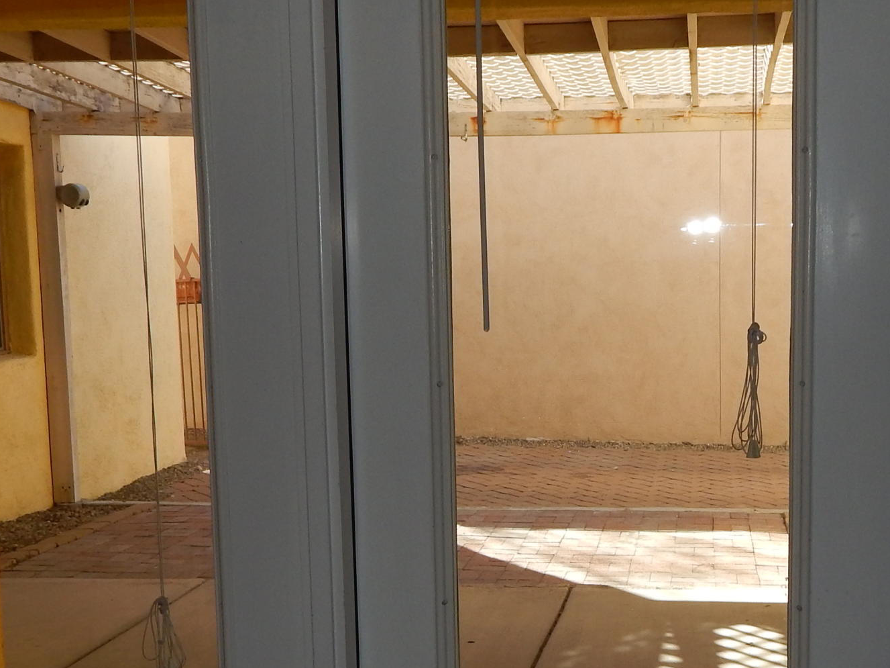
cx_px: 557
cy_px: 422
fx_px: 1337
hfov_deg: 36.6
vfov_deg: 27.9
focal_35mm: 52
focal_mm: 4
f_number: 3
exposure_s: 1/400
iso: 125
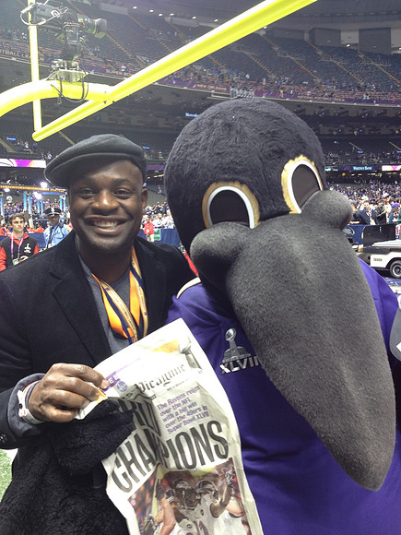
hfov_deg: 40.7
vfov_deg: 52.6
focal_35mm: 35
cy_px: 268
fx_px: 541
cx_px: 200
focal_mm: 4.28
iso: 80
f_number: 2.4
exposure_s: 1/40
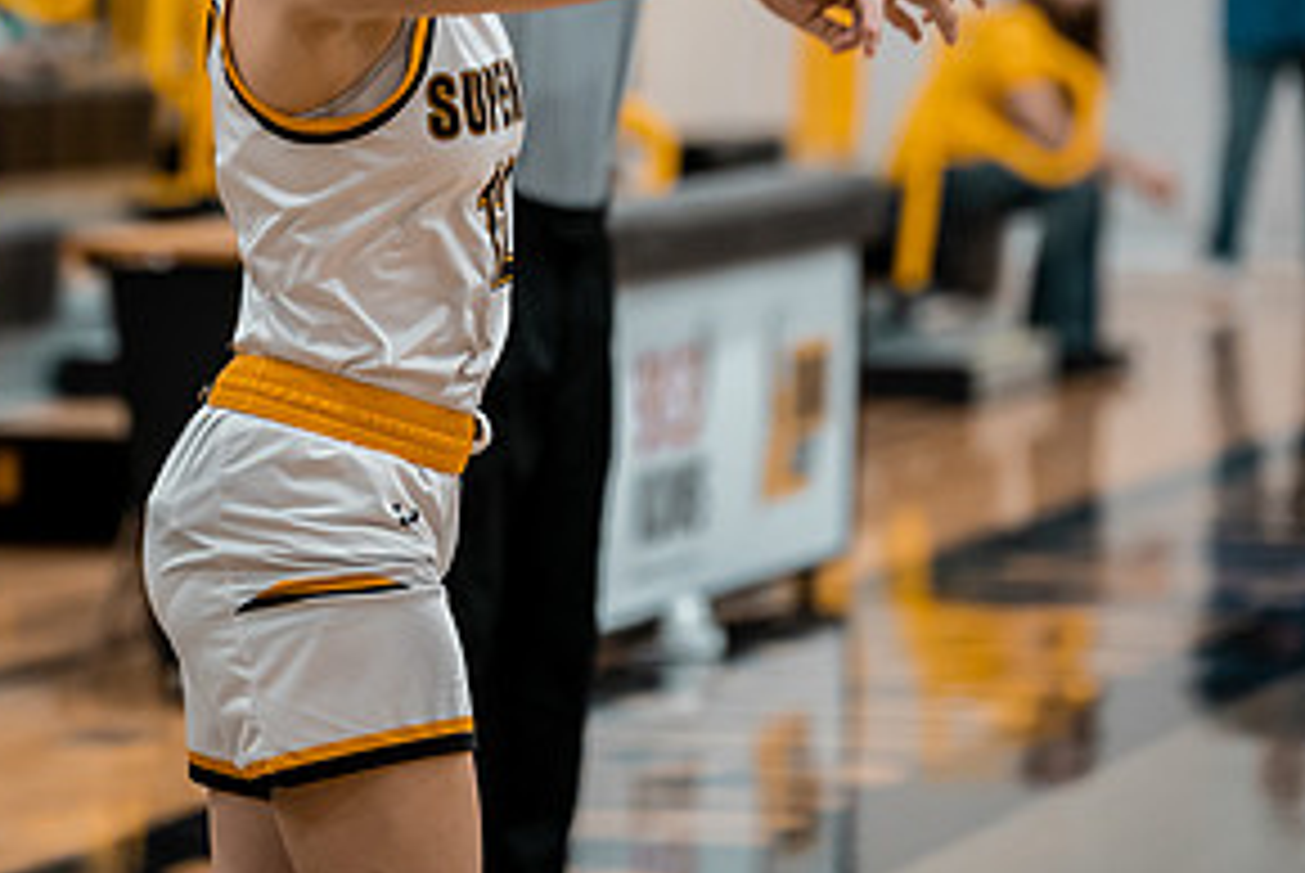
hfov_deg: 6.5
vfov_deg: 4.3
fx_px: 11575
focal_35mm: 319
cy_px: 180
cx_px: 434
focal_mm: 150
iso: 1600
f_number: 2.8
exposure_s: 1/640
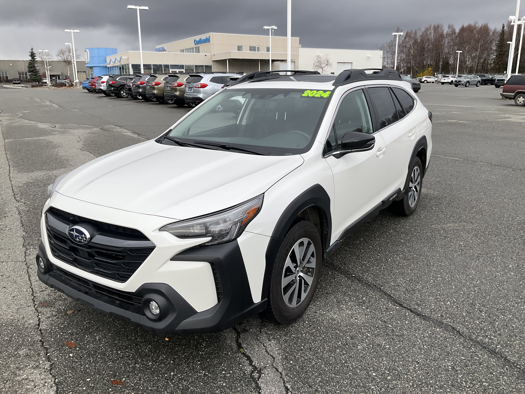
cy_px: 197
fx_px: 440
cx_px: 262
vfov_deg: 48.2
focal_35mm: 29
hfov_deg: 61.7
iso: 25
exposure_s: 1/372
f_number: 1.8
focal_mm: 3
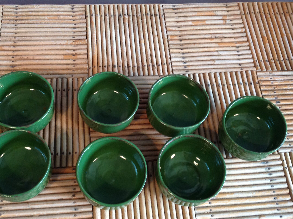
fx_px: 355
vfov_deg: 34.3
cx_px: 132
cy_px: 108
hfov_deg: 44.8
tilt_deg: -63.7
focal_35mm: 42
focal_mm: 4.28
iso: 160
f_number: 2.4
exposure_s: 1/17
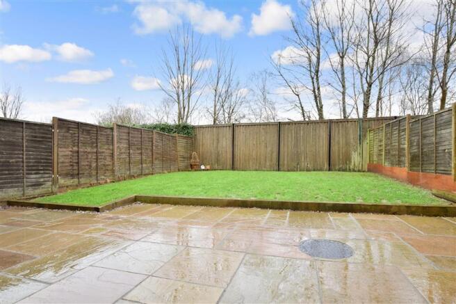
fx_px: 218
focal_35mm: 17
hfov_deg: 92.5
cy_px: 152
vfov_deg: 69.6
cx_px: 228
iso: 640
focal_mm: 11.5
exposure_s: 1/20
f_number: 18
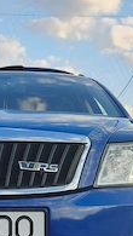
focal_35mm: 77
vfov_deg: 25.4
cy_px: 261
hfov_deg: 15.7
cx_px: 46
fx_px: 482
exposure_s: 1/223
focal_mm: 6.06
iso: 50
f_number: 1.7
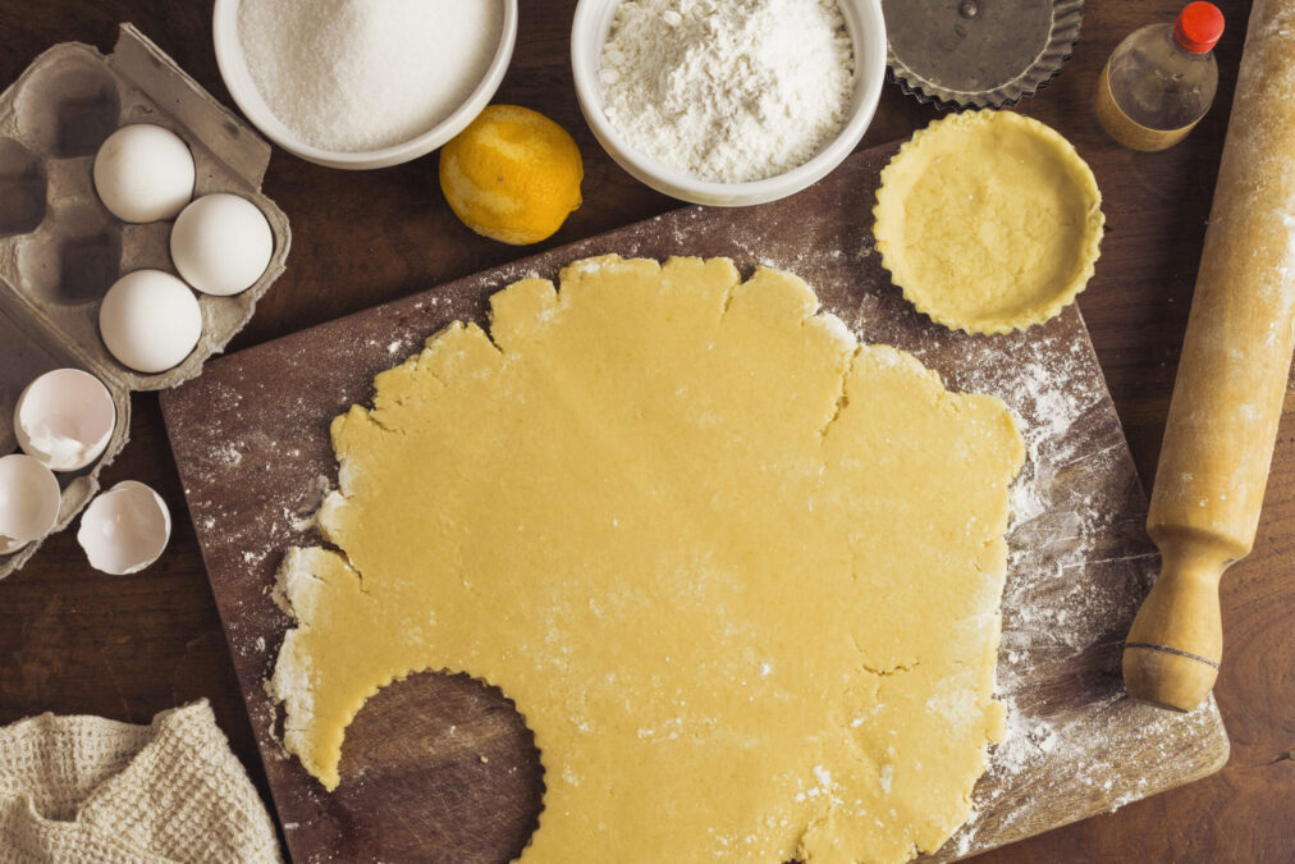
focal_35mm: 52
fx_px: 1889
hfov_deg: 37.8
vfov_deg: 25.8
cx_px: 648
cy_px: 432
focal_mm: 35
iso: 500
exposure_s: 1/25
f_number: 7.1
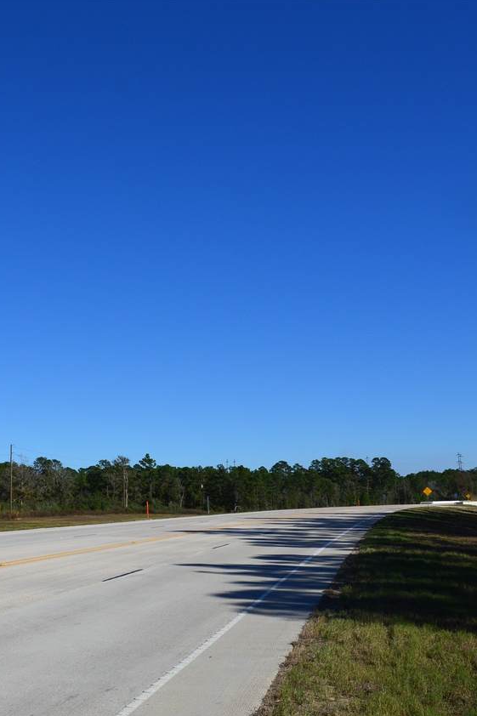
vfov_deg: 47.4
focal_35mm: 41
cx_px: 156
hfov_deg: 32.3
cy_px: 358
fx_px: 815
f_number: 11
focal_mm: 18
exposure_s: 1/500
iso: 200
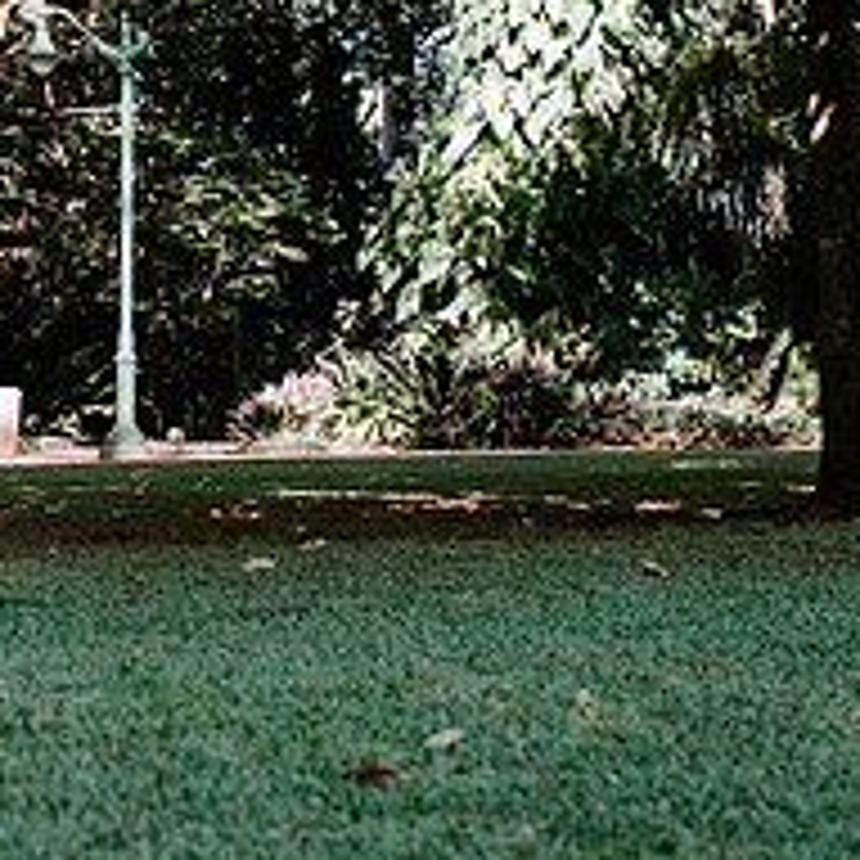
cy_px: 164
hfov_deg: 16.4
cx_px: -208
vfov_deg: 17.1
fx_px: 2839
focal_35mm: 101
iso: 400
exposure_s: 1/800
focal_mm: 35
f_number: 2.5
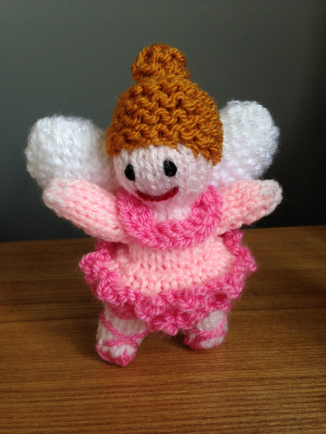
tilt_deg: -22.5
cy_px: 217
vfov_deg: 55.4
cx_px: 163
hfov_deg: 42.9
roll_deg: +0.3
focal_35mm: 33
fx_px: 414
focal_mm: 4.12
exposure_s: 1/40
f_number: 2.4
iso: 50
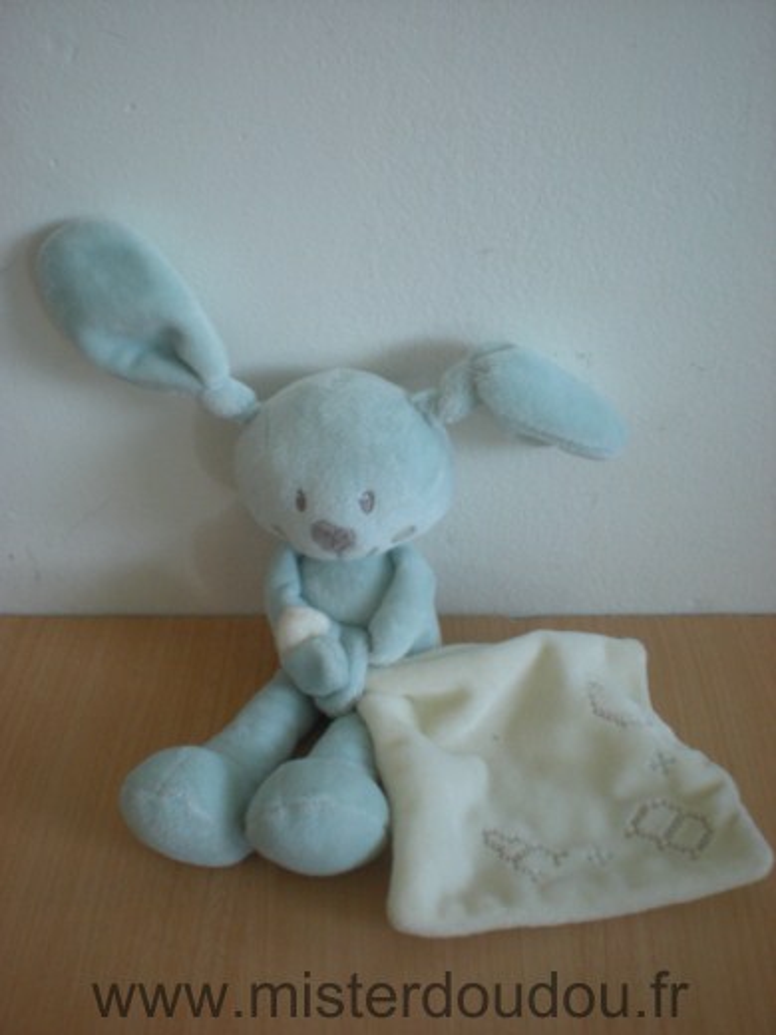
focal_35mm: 38
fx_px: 1136
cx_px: 388
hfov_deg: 37.7
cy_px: 518
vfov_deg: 49.0
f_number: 3.1
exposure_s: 1/27
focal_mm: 6.3
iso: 200
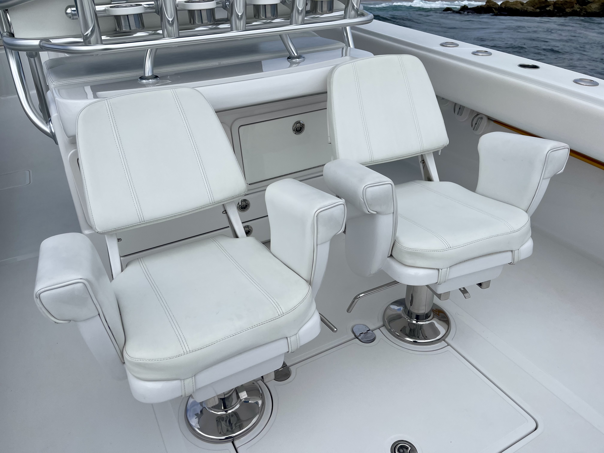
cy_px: 226
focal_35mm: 25
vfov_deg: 54.9
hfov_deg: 69.4
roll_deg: +1.8
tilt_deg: -27.1
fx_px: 436
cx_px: 302
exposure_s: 1/7937
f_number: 1.6
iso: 32
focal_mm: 5.1
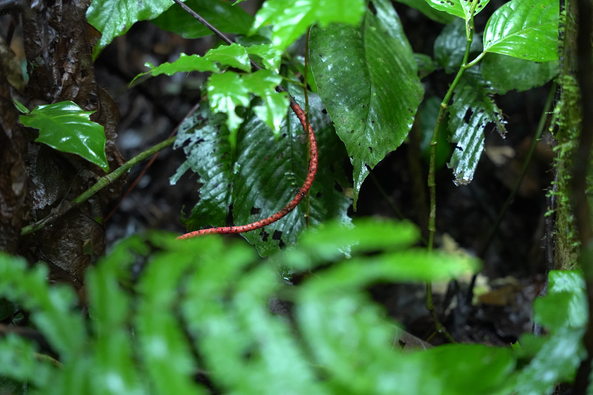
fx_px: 1153
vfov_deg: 19.5
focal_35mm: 70
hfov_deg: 28.8
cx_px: 296
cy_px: 198
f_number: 2.8
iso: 6400
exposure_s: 1/160
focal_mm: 70
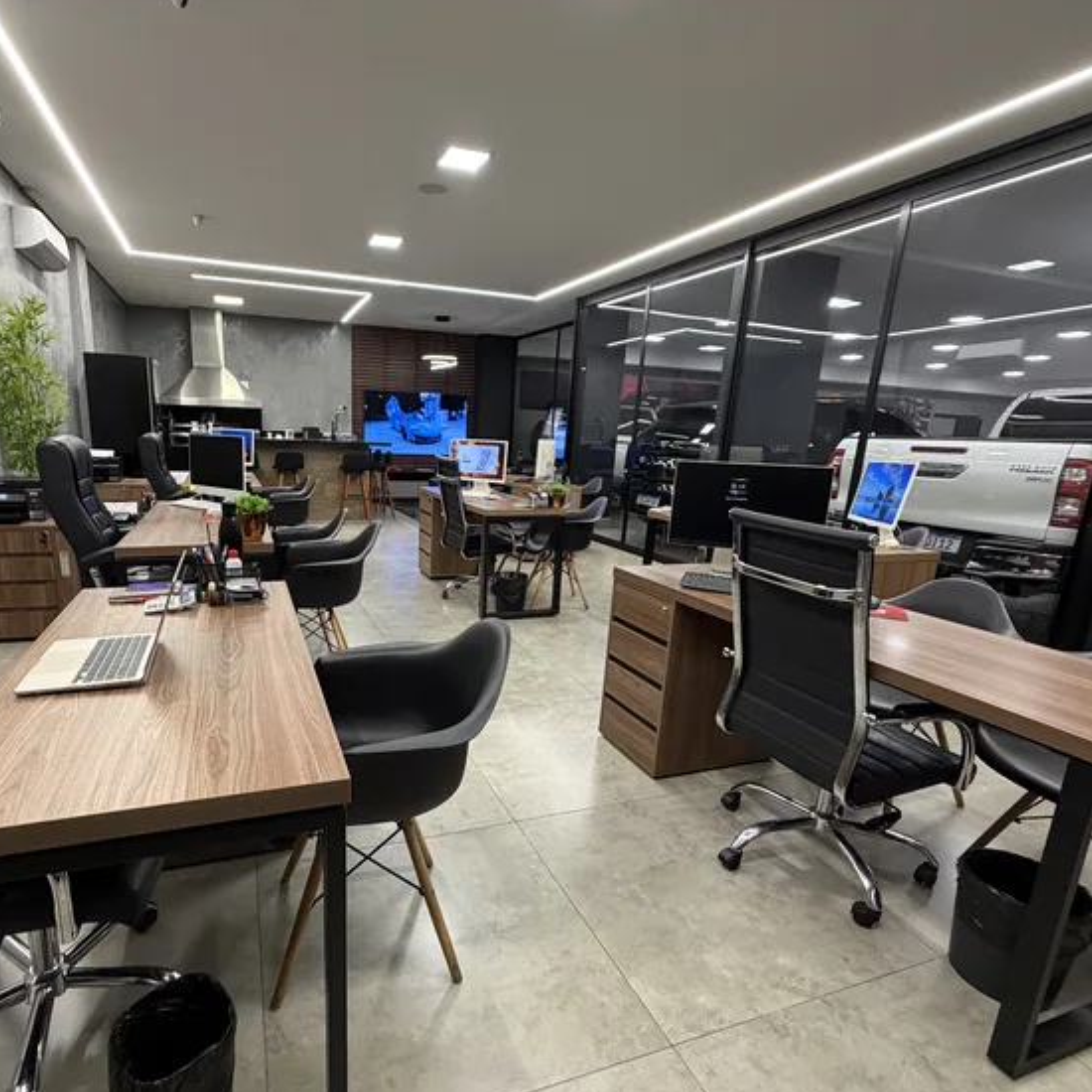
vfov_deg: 80.6
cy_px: 588
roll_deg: -1.7
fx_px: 642
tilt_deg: -13.7
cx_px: 459
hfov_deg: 80.1
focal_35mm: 18
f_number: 2.2
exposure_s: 1/60
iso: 320
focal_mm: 2.22
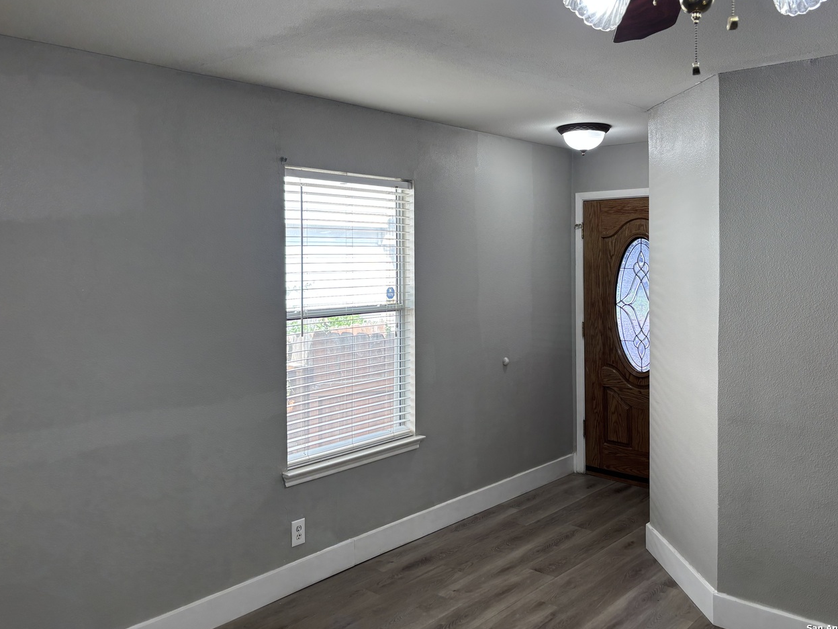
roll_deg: +0.0
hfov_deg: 59.8
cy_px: 271
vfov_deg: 46.7
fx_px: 726
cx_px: 469
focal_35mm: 30
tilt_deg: -1.1
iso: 64
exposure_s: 1/120
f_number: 1.6
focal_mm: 5.96
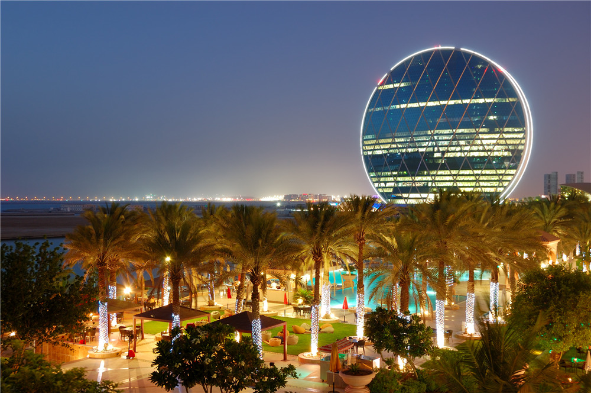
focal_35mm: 39
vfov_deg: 34.1
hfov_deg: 49.6
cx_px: 296
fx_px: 639
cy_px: 196
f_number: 8
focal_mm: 26
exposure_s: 13
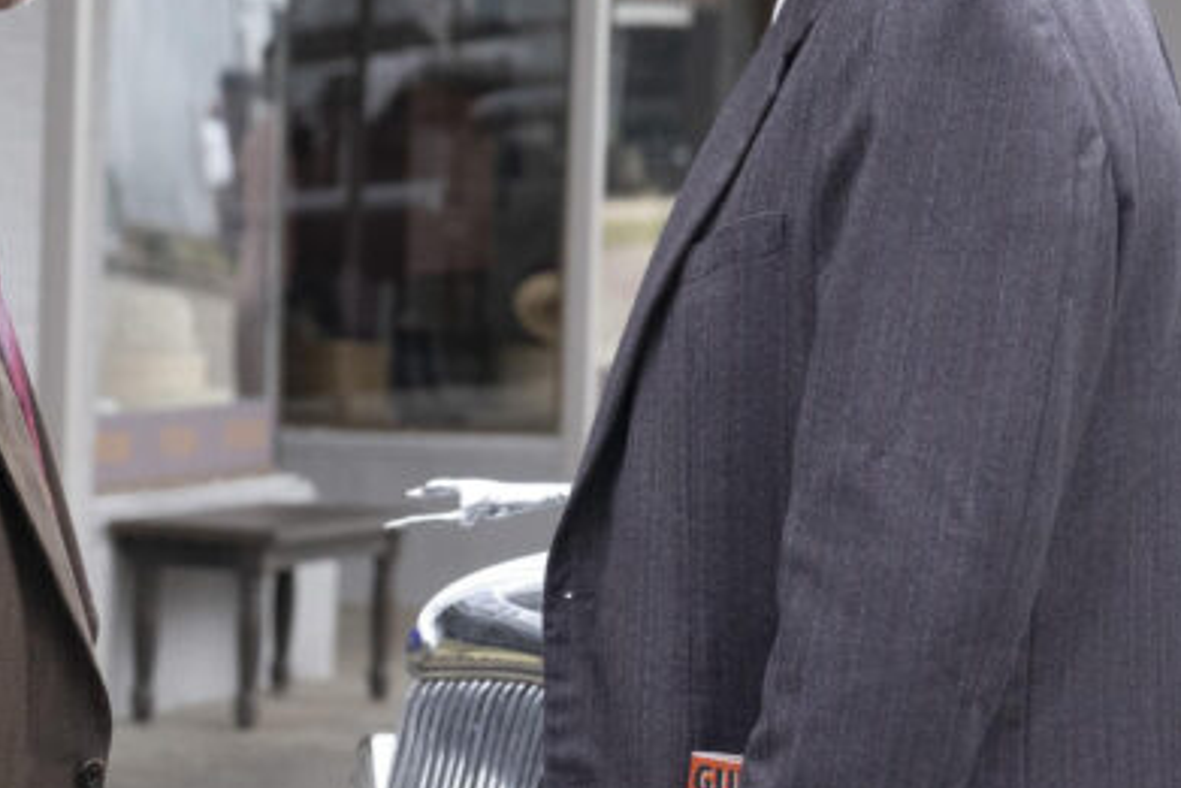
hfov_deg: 8.8
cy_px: 388
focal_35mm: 235
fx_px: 7712
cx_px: 535
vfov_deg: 5.9
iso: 1000
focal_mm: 61
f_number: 5
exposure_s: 1/180
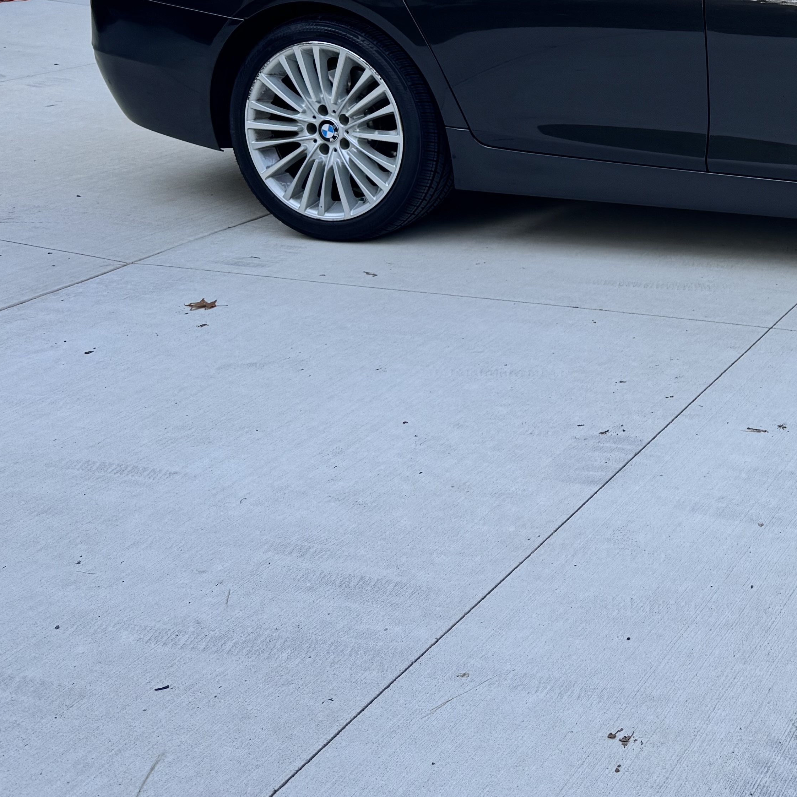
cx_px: 851
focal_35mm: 54
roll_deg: -1.6
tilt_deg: -12.7
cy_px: 140
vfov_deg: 30.7
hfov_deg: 29.0
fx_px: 1407
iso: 80
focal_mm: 6.76
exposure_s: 1/539
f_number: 1.78
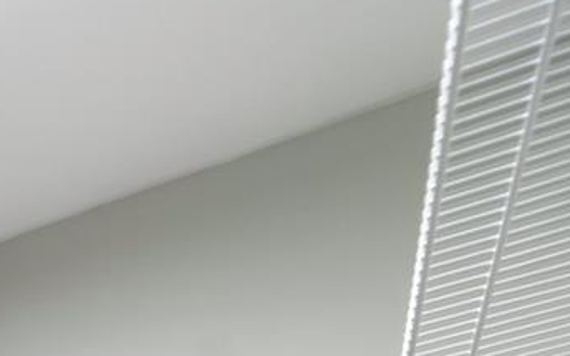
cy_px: 1108
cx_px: -923
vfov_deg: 10.3
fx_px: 1320
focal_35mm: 85
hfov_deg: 13.6
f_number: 5.6
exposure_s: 1/160
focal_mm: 14
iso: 250
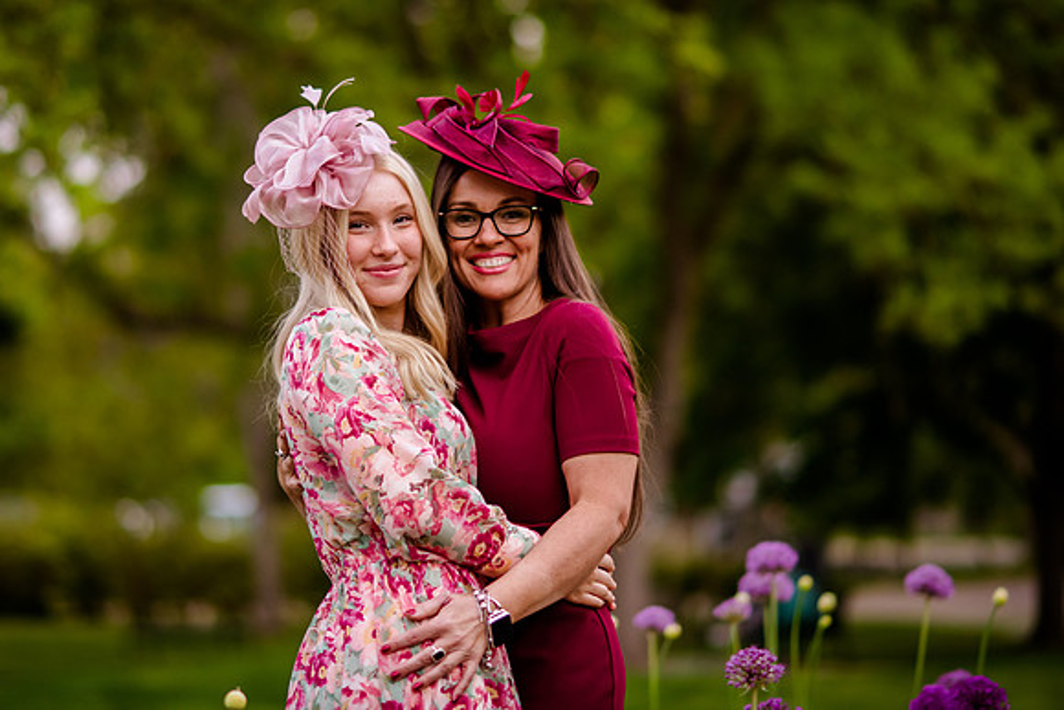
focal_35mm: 122
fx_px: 3620
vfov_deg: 11.2
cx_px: 444
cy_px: 296
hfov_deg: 16.7
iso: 800
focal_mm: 105
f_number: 2
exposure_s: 1/200
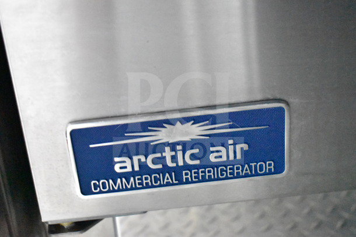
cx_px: 178
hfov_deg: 35.0
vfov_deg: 23.8
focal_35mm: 57
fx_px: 564
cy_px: 118
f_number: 4.8
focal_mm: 38
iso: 25600
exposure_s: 1/40
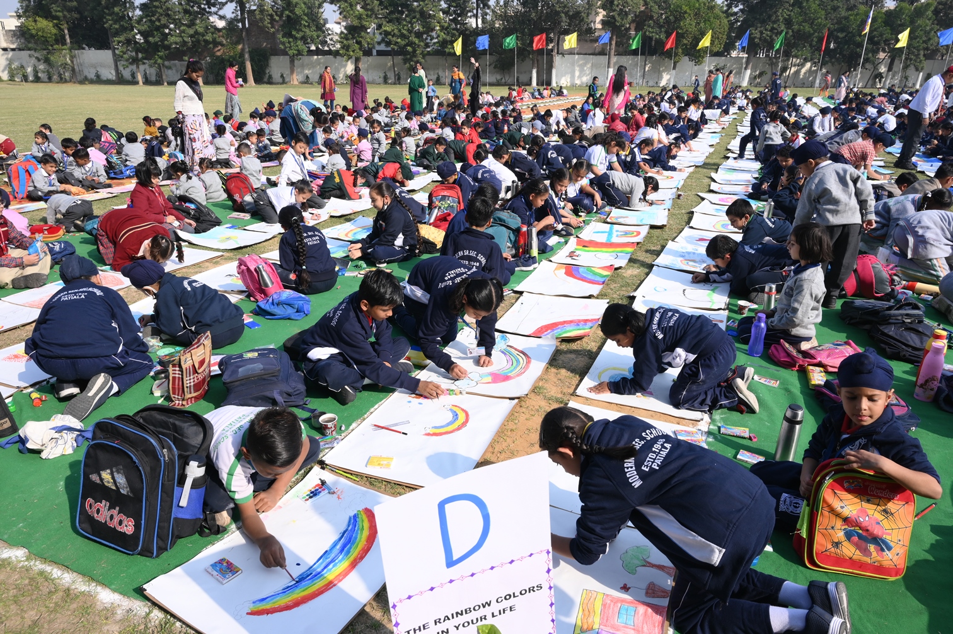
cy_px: 317
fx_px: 635
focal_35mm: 24
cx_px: 476
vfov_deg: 53.1
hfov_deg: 73.8
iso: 160
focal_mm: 24
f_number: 10
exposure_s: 1/160
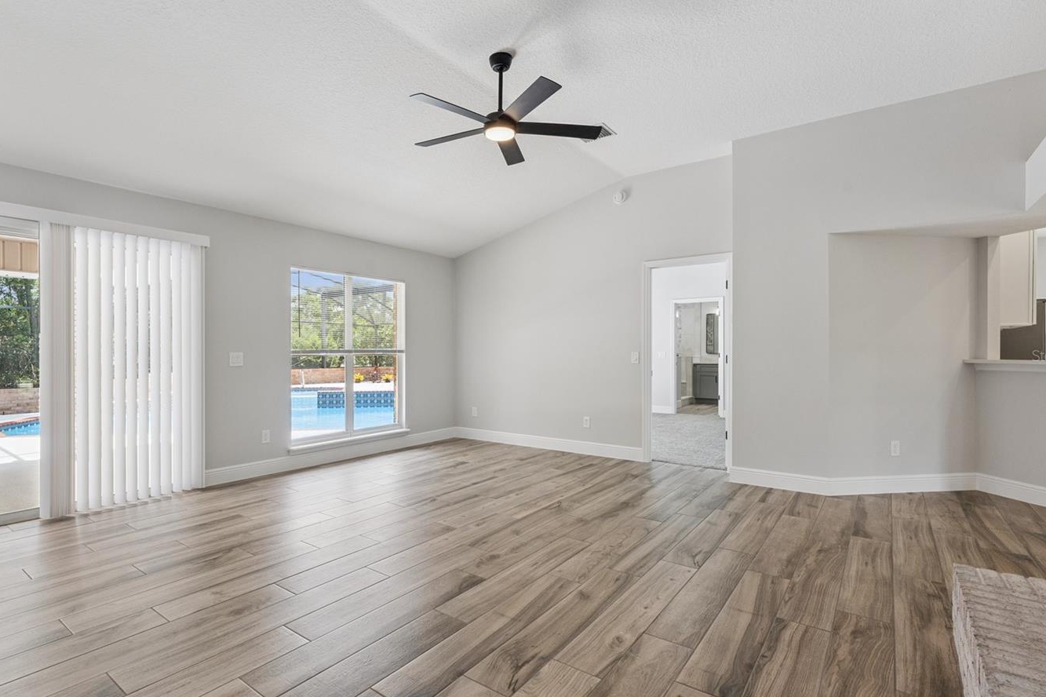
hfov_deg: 89.4
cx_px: 474
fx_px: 526
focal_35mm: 18
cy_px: 356
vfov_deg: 67.0
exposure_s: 1/100
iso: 800
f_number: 10
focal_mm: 15.1
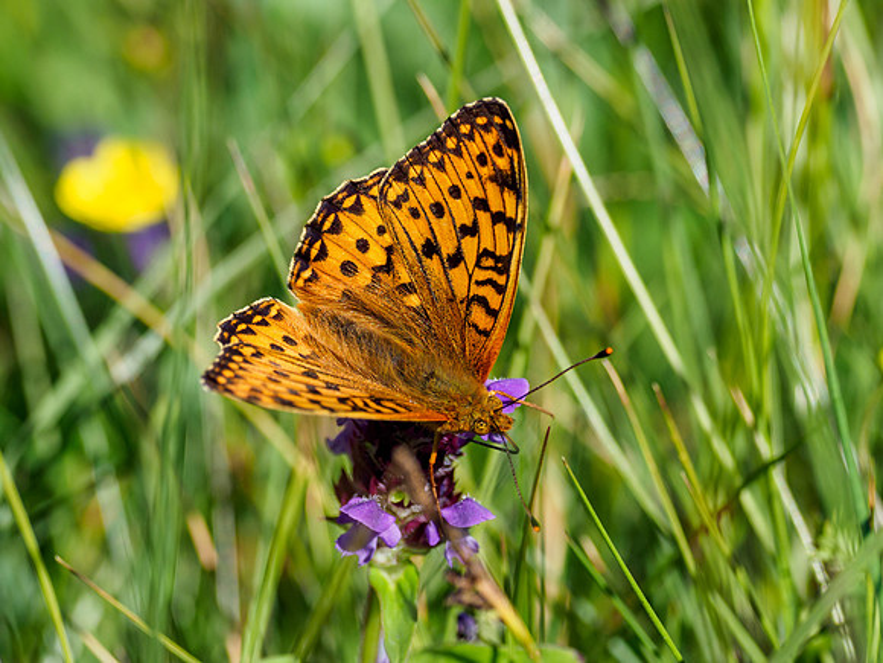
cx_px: 449
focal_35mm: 890
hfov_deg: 2.2
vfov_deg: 1.7
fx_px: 22705
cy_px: 438
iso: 250
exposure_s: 1/1250
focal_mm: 300
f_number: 4
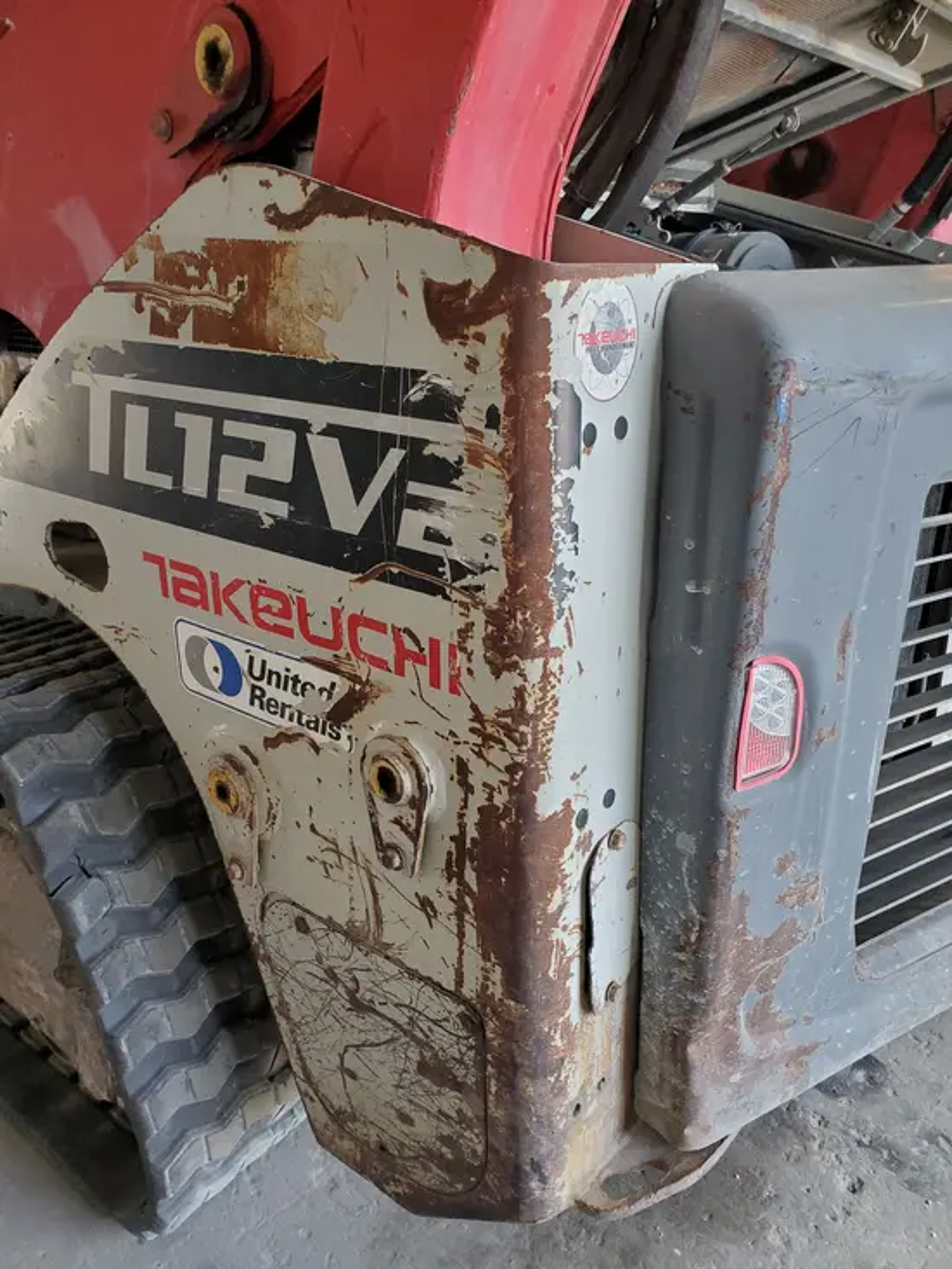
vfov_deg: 67.3
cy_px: 634
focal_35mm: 26
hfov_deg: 53.1
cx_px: 476
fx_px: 953
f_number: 2.4
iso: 250
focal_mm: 4.3
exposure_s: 1/120
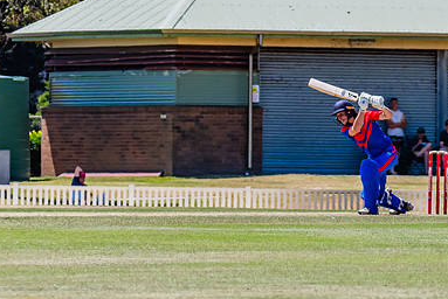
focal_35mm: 589
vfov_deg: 2.3
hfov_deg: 3.5
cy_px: 127
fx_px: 7335
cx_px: 369
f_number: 7.1
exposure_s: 1/2000
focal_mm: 240
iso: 640
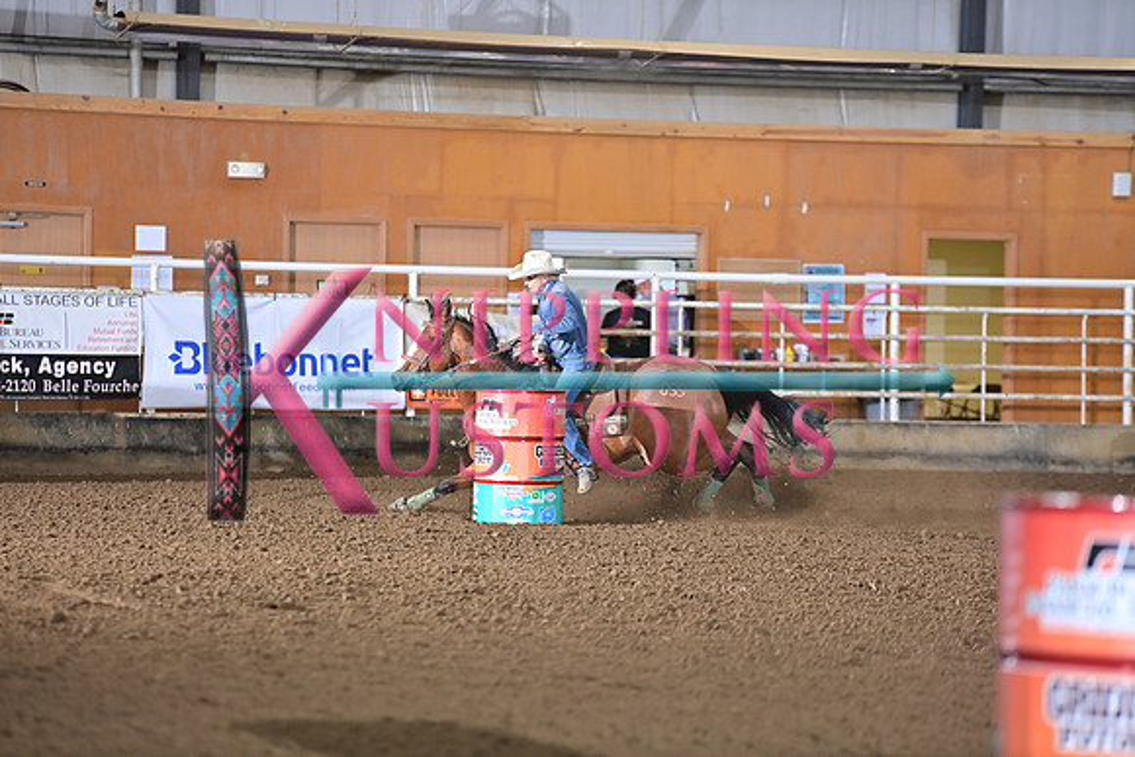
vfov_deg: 6.9
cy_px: 378
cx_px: 568
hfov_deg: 10.3
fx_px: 6307
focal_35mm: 200
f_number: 3.2
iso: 1250
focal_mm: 200
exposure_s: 1/250
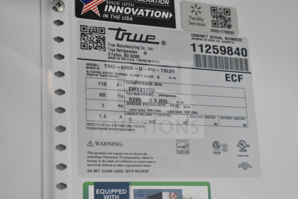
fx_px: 522
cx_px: 149
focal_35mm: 63
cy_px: 100
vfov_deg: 21.6
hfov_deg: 31.9
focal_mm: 42
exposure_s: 1/60
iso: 1100
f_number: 5
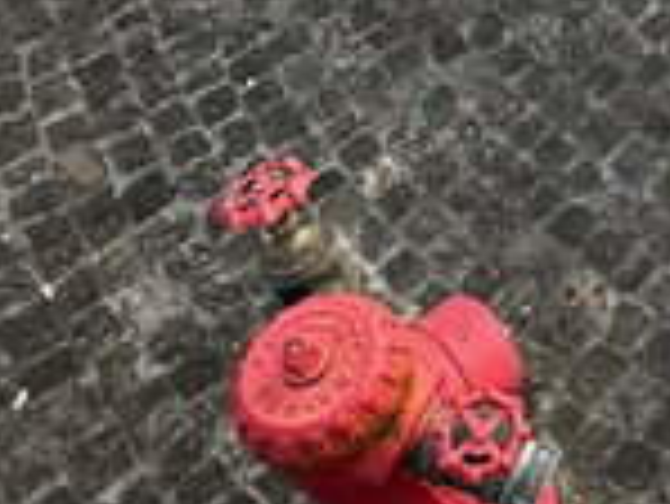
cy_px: -234
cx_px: 1039
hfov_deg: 21.9
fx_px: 1395
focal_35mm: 72
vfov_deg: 18.4
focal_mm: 2.22
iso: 100
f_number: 2.2
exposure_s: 1/99
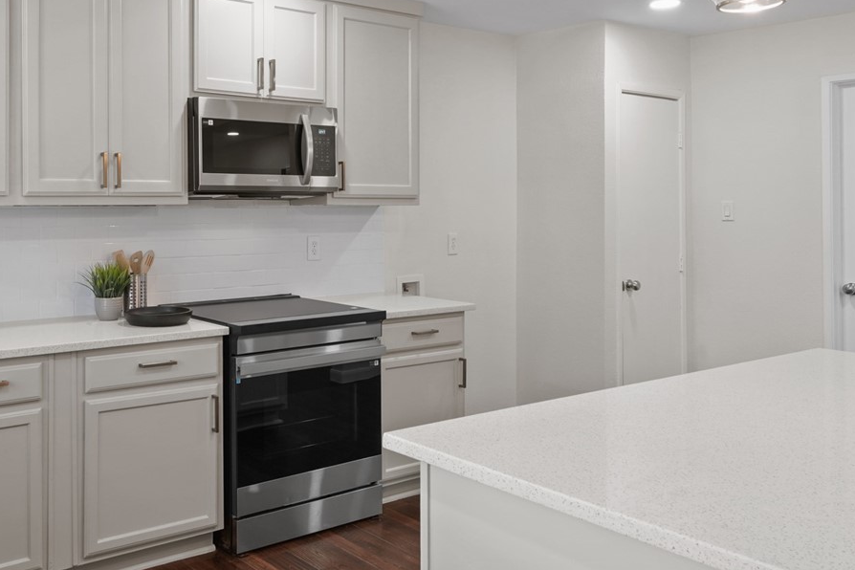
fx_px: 807
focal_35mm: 34
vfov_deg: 38.5
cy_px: 192
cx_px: 267
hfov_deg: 54.4
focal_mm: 14
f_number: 9
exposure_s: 1/3
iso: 400
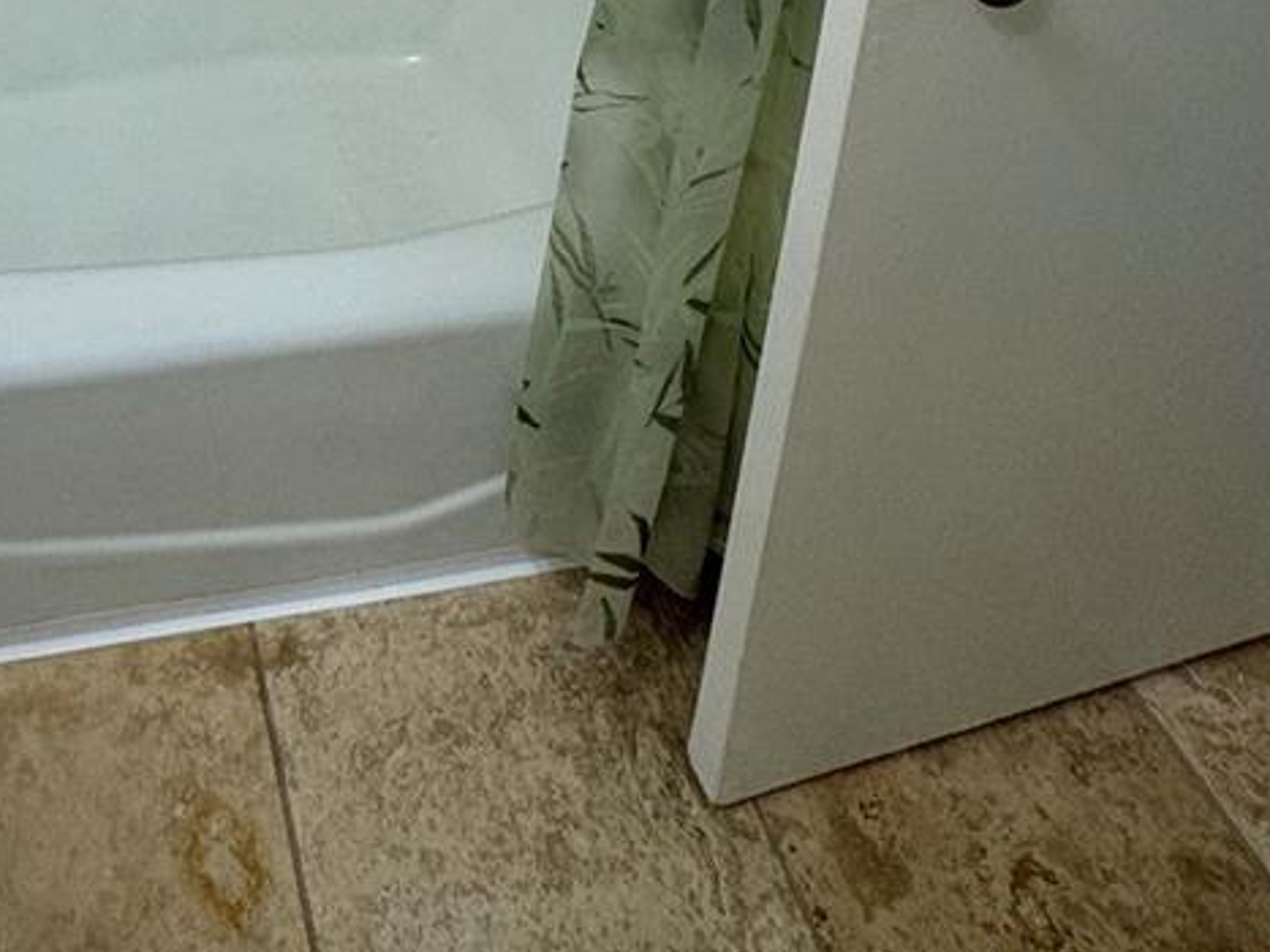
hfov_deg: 47.1
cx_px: 166
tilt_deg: -13.8
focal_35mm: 36
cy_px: -617
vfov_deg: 24.9
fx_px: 1320
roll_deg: -2.2
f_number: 2.2
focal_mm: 2.22
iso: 100
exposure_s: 1/120
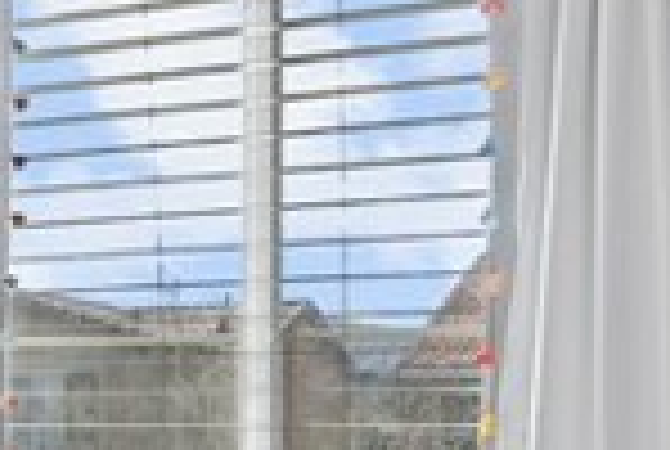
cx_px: -486
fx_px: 1790
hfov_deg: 17.7
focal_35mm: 96
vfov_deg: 14.2
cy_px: 403
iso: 250
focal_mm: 14
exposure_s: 1/13
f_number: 9
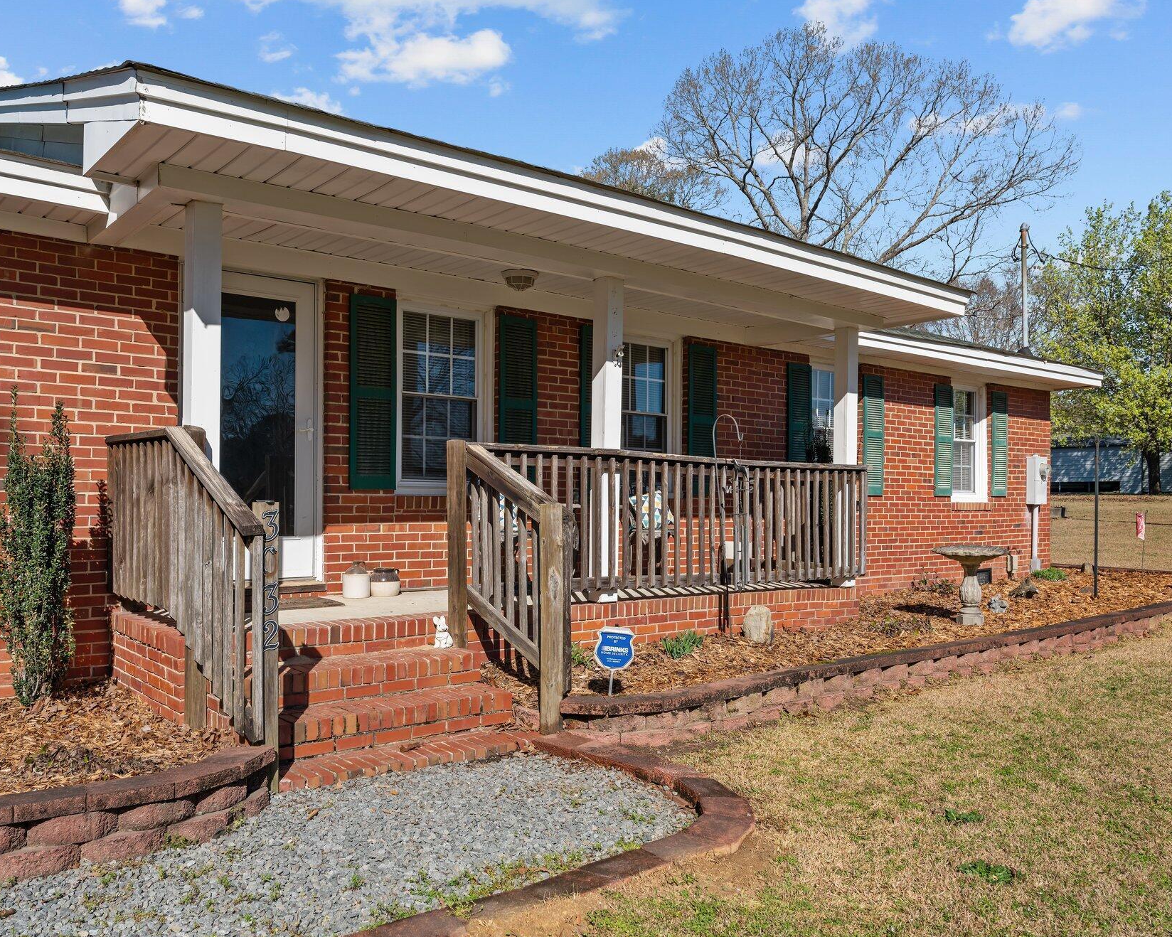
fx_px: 971
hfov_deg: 62.0
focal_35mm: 28
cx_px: 515
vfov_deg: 51.5
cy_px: 472
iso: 250
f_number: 8
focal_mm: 24
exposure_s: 1/640
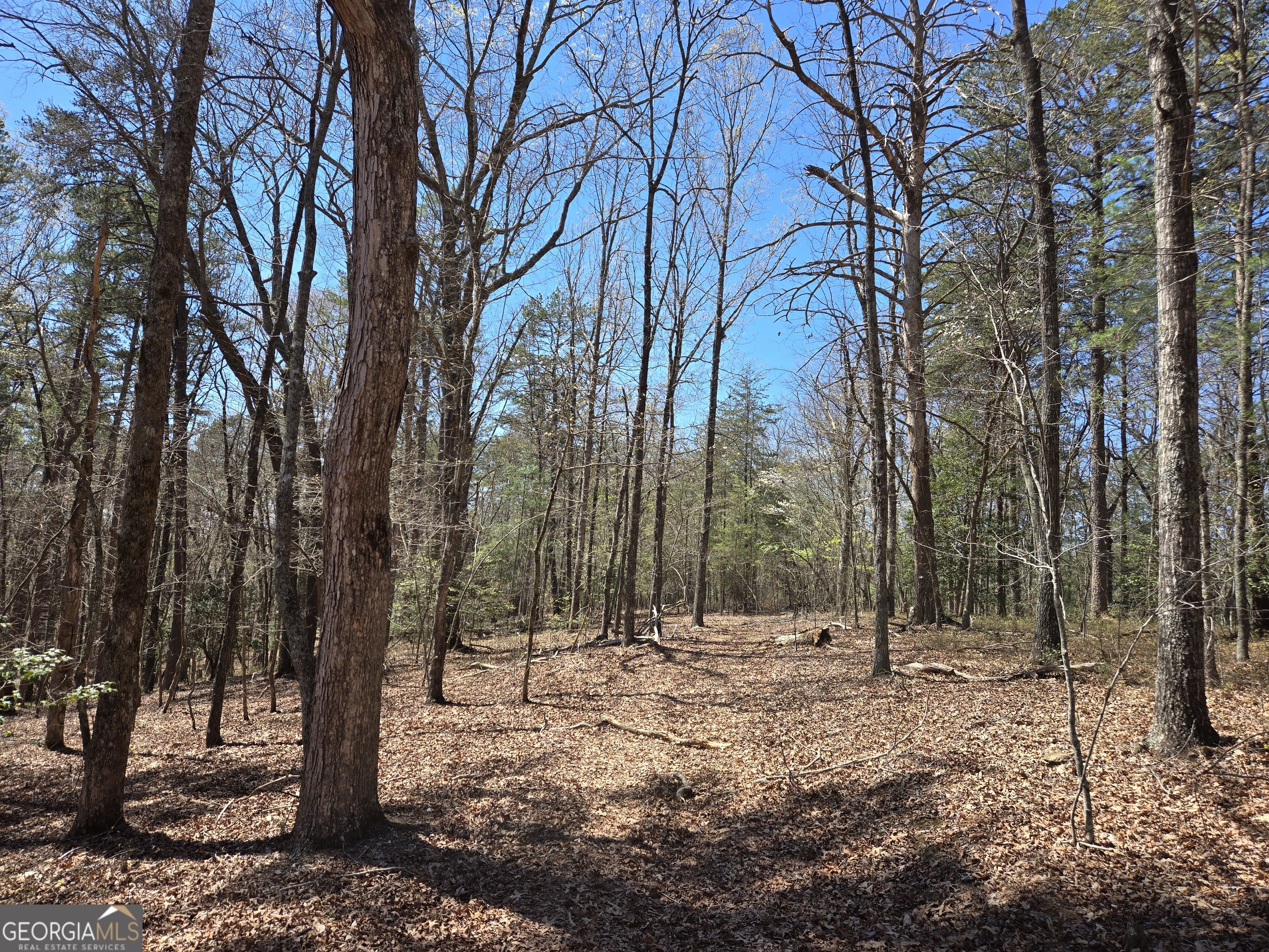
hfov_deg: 73.9
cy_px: 476
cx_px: 634
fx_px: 843
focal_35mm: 23
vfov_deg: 58.9
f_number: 1.8
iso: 25
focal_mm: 5.4
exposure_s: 1/734
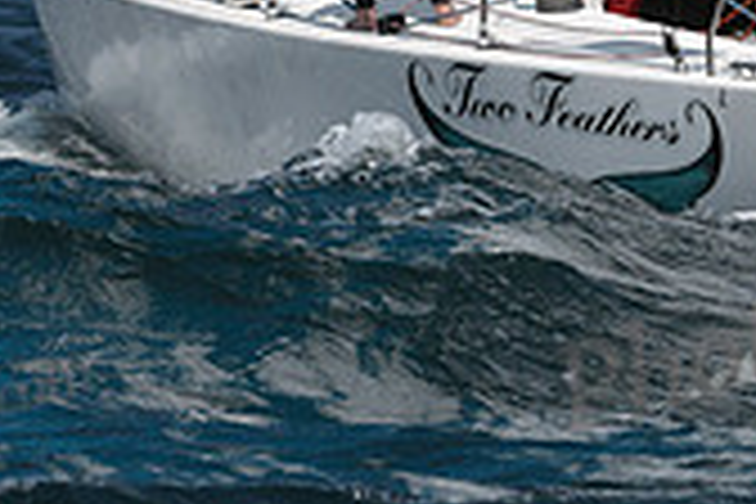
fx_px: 14489
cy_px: -313
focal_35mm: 690
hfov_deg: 3.0
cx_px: 328
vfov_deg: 2.0
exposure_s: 1/1600
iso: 320
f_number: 10
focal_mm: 200
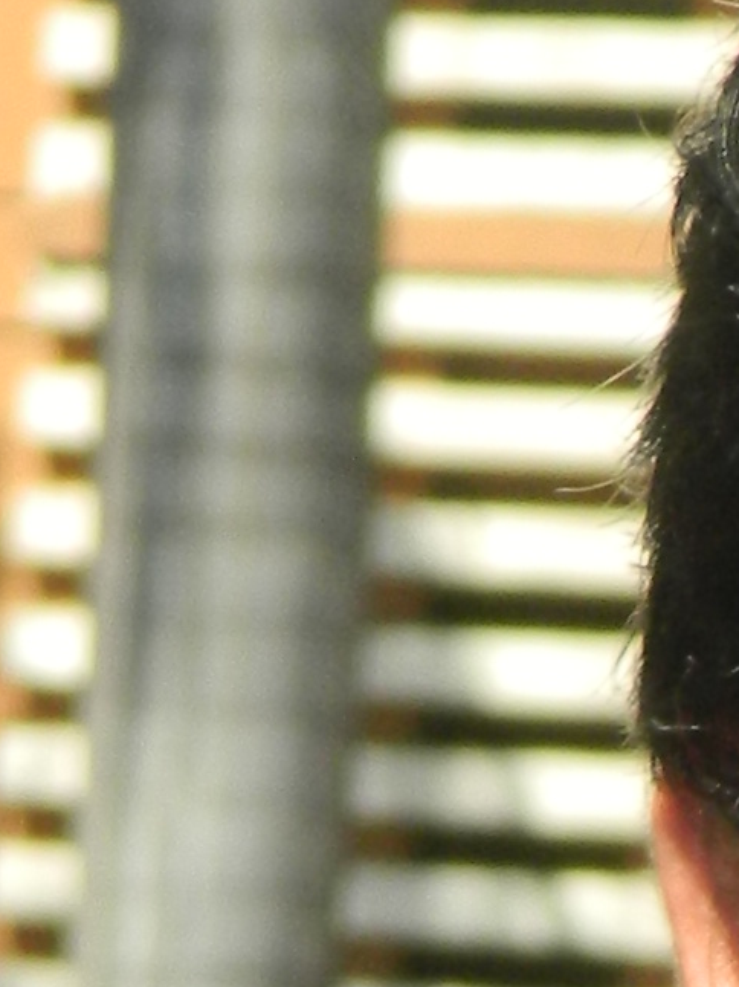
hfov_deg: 1.7
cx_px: 2115
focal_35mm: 863
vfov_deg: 2.3
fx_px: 24581
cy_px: 1800
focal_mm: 23.2
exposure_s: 1/320
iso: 110
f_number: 4.7
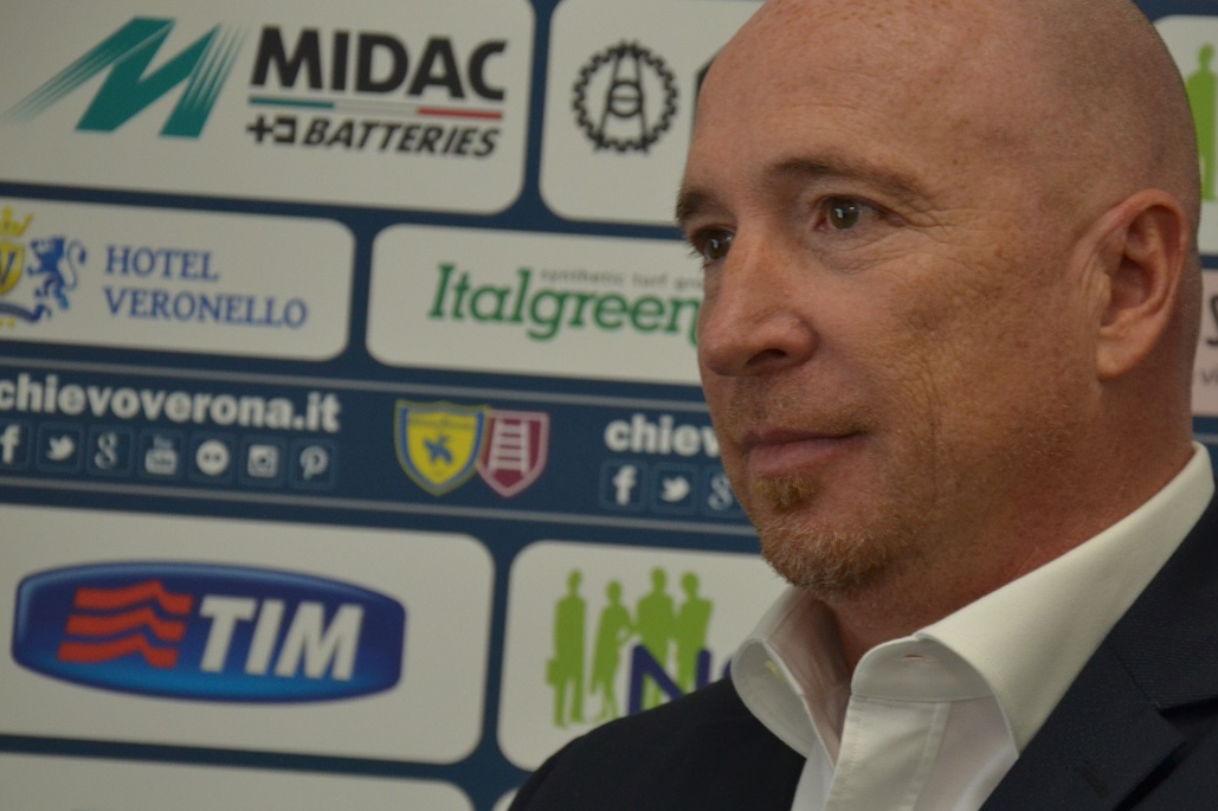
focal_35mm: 168
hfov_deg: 12.2
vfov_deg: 8.2
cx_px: 717
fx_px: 5681
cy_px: 466
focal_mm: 90
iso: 1000
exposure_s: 1/60
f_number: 5.6
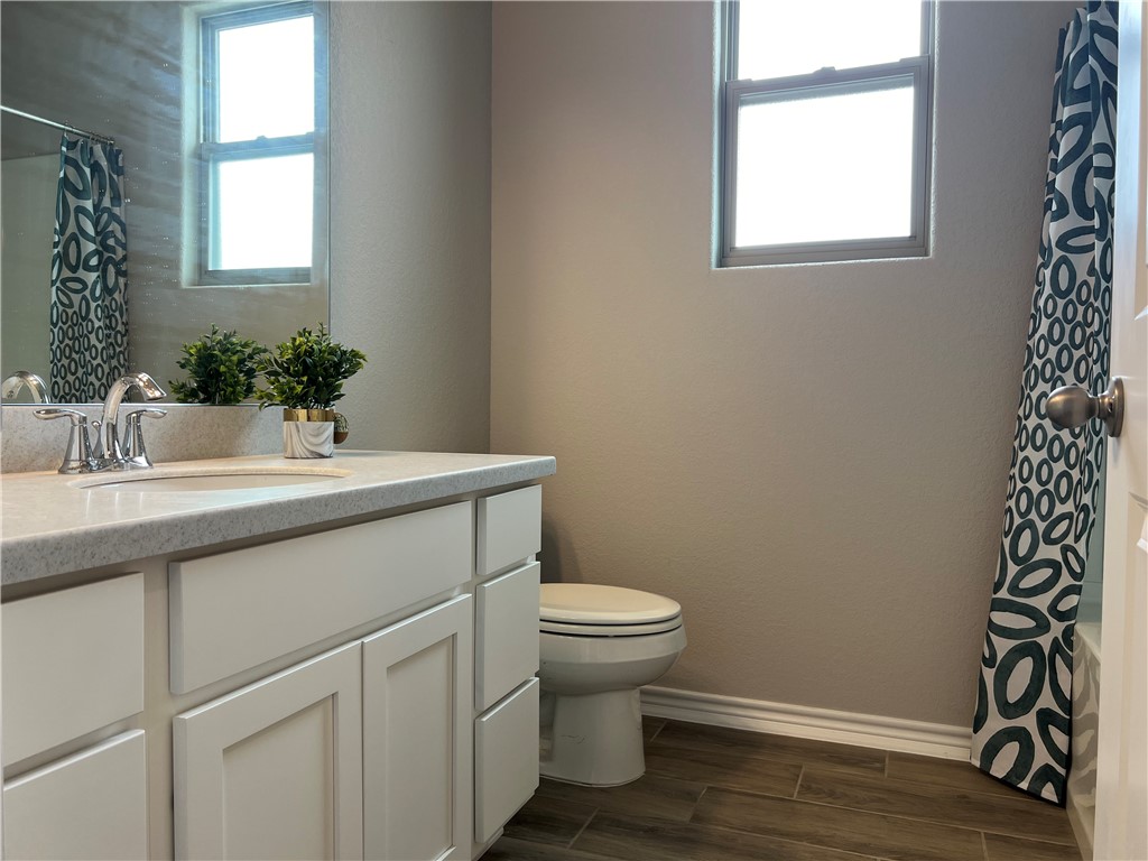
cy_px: 430
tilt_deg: -3.0
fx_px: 862
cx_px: 574
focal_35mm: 26
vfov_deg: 53.1
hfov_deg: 67.3
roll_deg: -0.6
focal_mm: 5.7
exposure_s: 1/120
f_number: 1.5
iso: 50
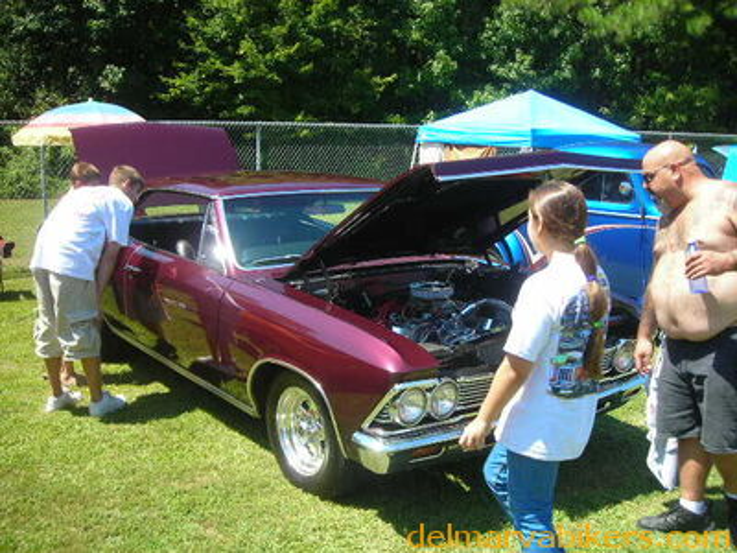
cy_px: 276
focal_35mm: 38
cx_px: 368
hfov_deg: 49.0
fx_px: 809
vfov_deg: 37.7
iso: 50
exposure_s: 1/197
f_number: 3.2
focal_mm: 6.3
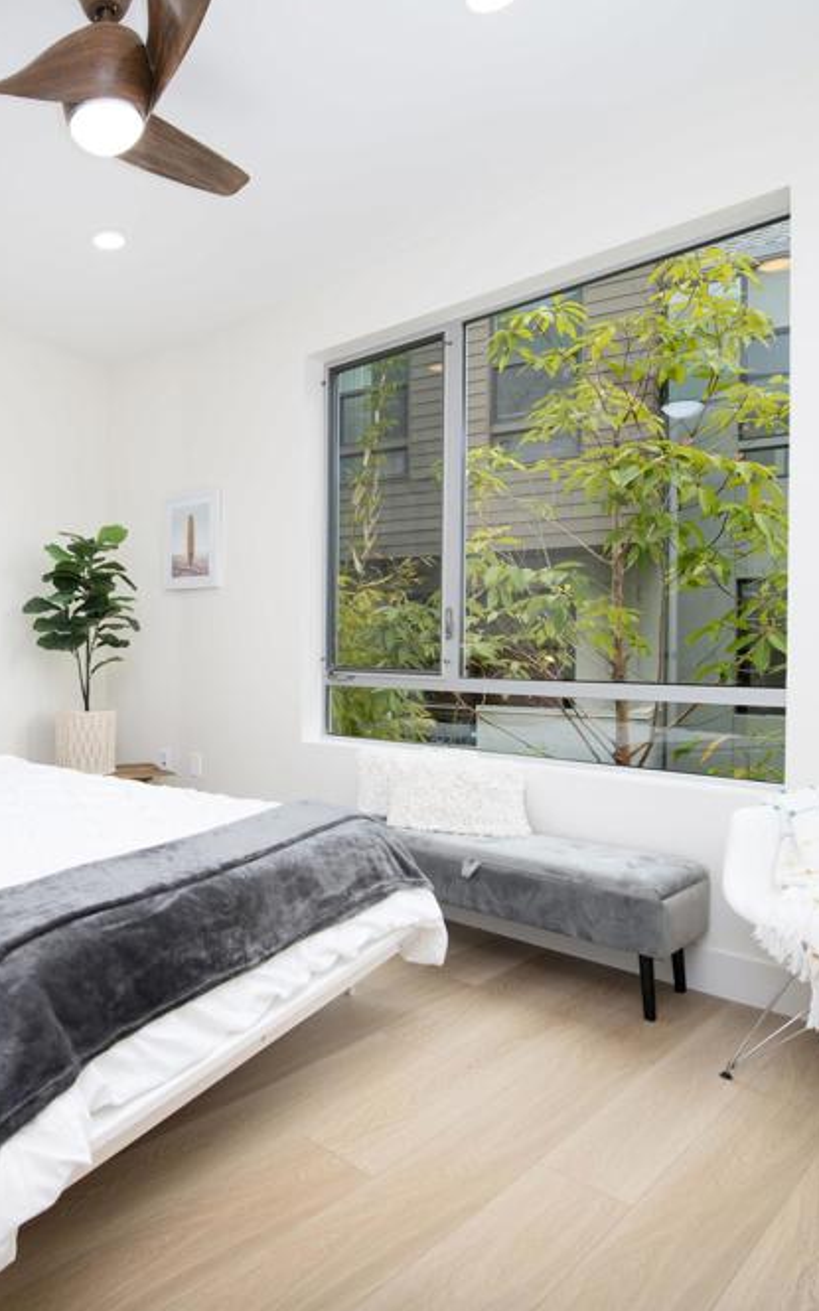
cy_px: 658
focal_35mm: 22
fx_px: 786
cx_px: 103
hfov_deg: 49.8
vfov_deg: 79.7
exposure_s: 1/250
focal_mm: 14
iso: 320
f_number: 8
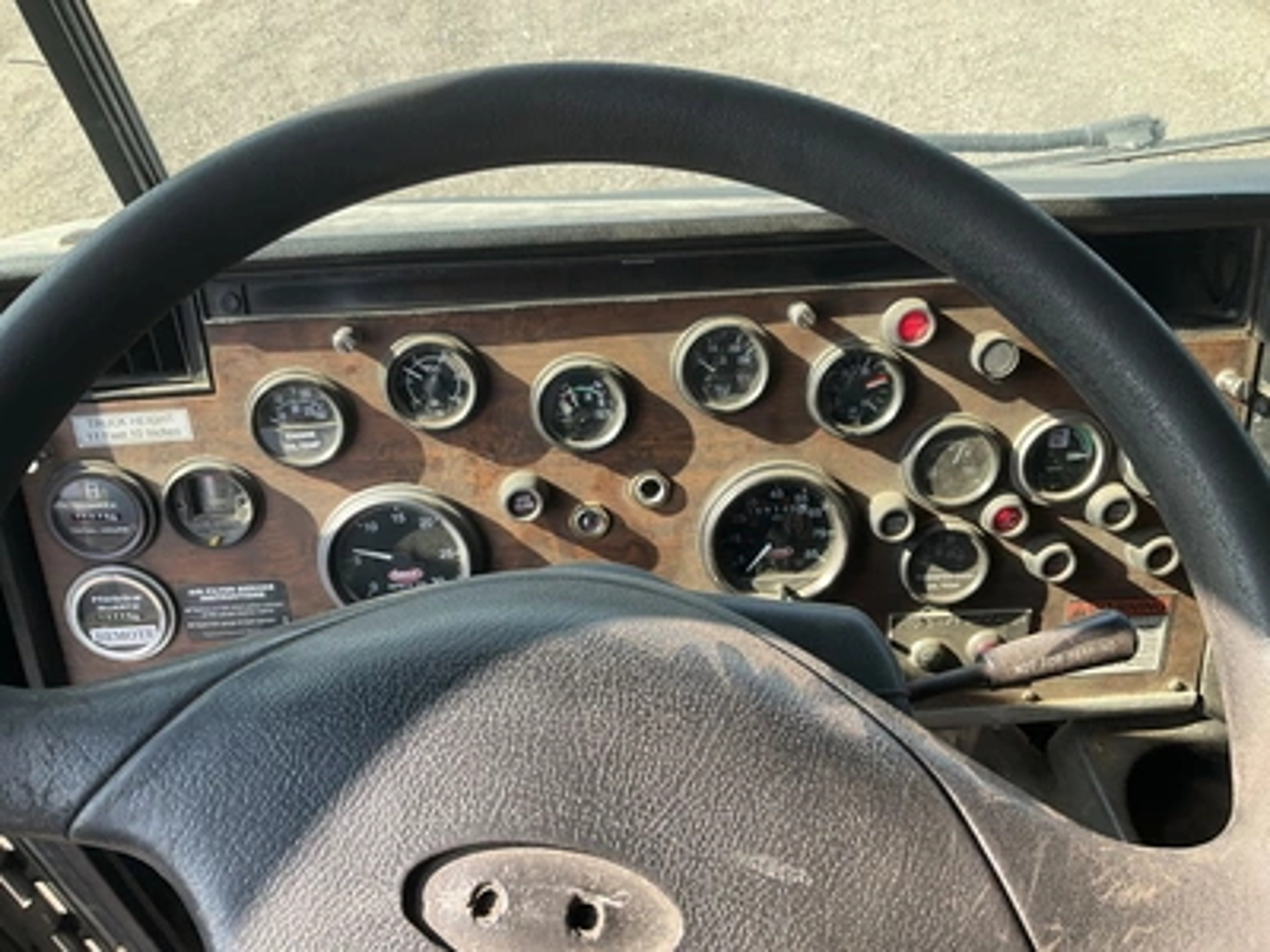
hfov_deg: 61.7
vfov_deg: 48.2
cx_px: 635
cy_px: 476
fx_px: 1064
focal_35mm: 29
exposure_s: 1/122
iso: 20
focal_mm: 3
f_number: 1.8
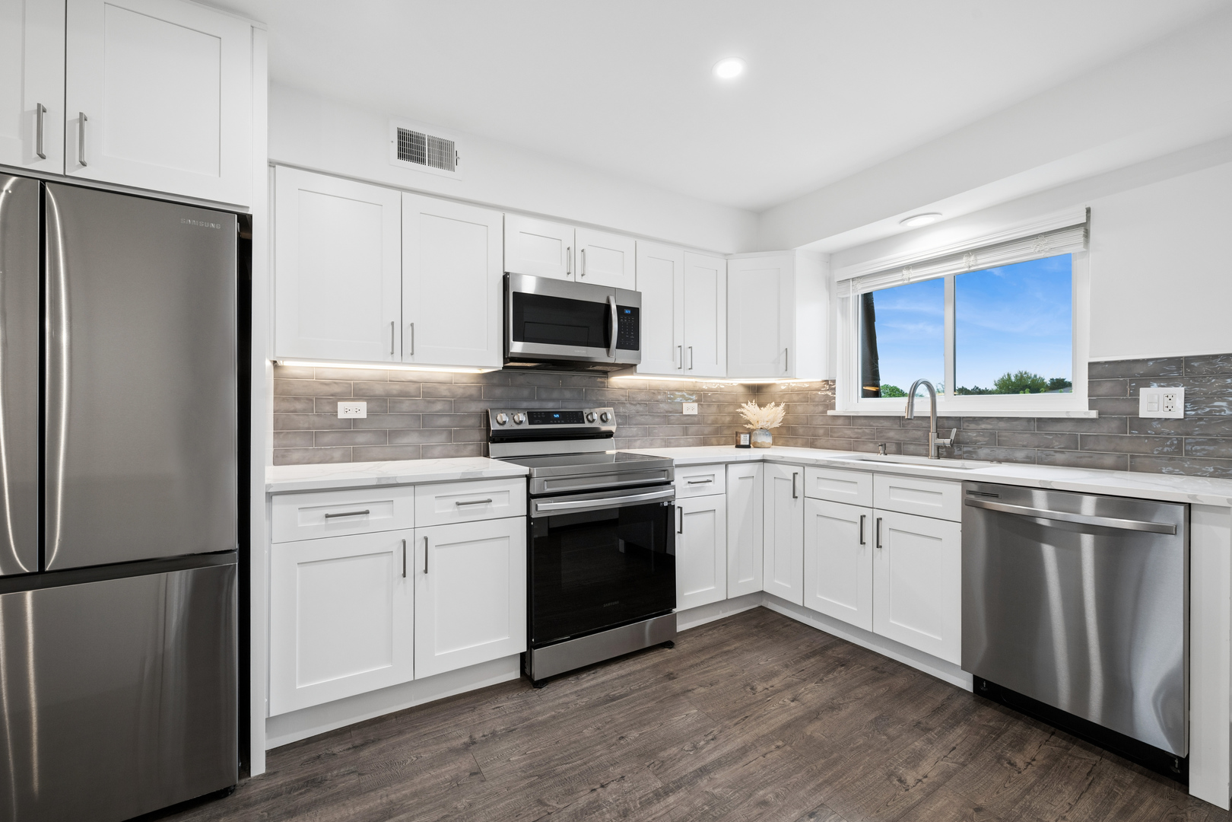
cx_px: 616
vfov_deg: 77.3
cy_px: 411
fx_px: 513
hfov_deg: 100.4
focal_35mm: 15
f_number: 8
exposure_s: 1/30
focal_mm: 15
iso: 400
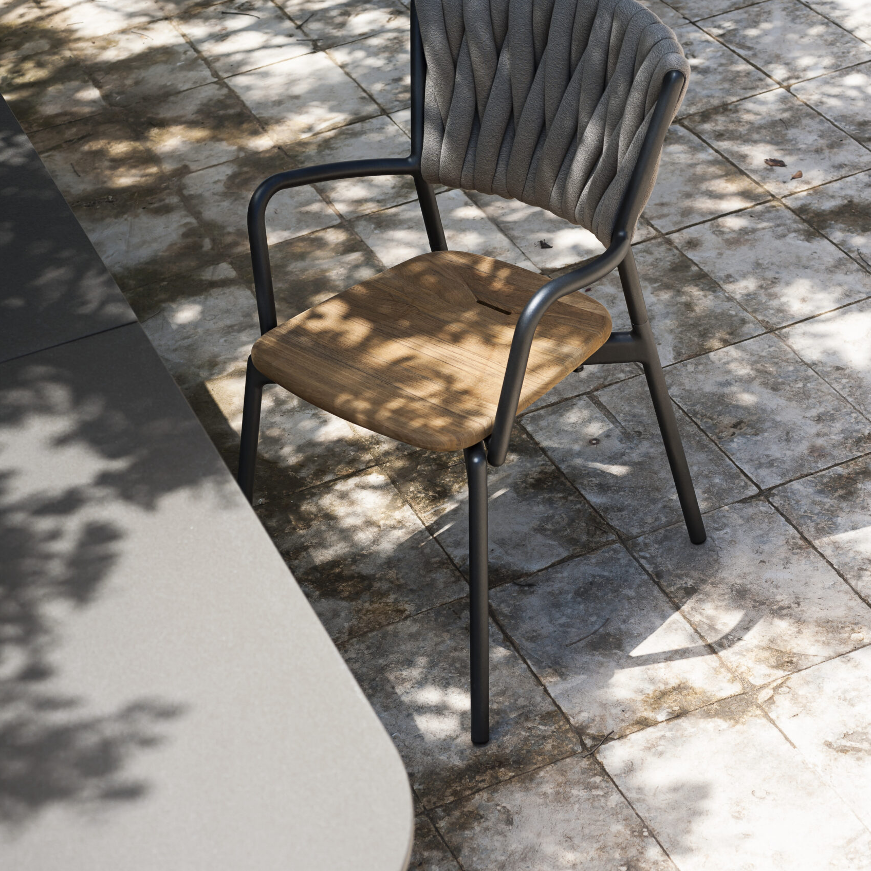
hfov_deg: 22.5
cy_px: 361
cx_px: 438
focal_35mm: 77
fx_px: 2192
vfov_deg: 22.4
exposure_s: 1/200
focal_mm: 60
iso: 100
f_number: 6.3
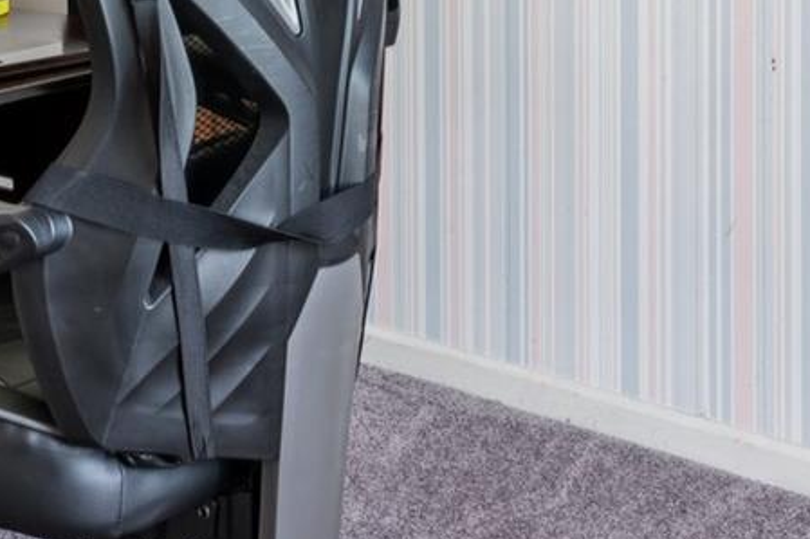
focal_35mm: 77
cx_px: 137
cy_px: -197
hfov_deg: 25.9
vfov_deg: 16.6
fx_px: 1724
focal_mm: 16.8
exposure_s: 1/1.25
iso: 200
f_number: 13
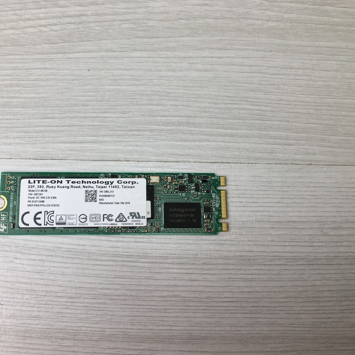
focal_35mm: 35
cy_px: 178
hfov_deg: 46.8
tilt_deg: -78.6
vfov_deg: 47.2
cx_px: 133
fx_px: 406
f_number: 2.2
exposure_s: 1/106
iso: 25
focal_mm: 4.15
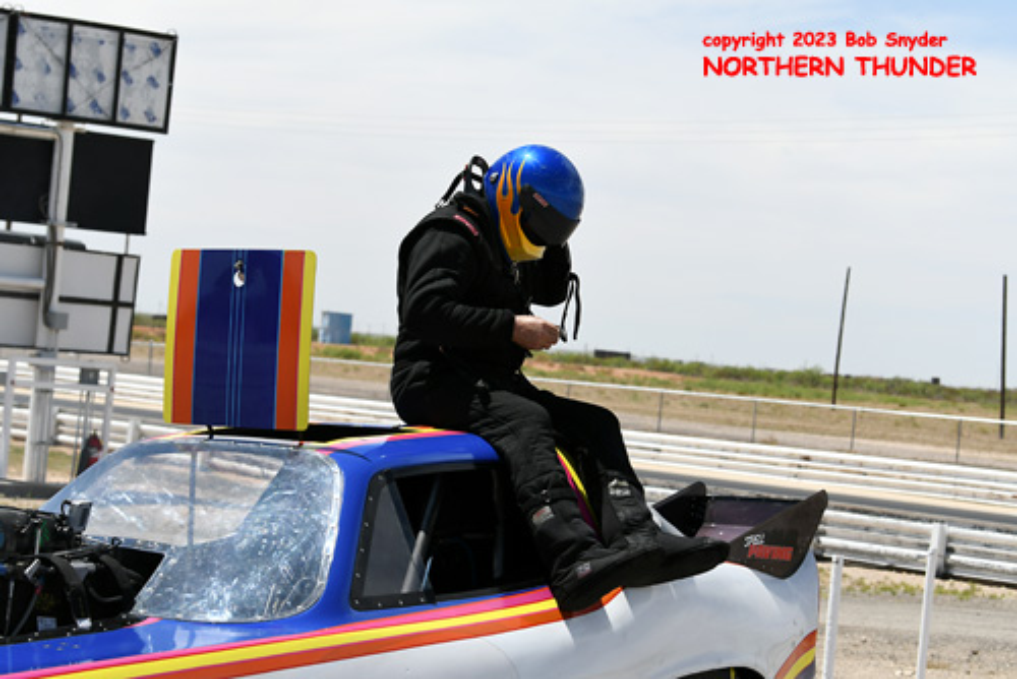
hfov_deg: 19.4
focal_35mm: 105
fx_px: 2968
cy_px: 340
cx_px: 508
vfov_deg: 13.1
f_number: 5.6
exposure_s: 1/1250
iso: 160
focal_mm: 70
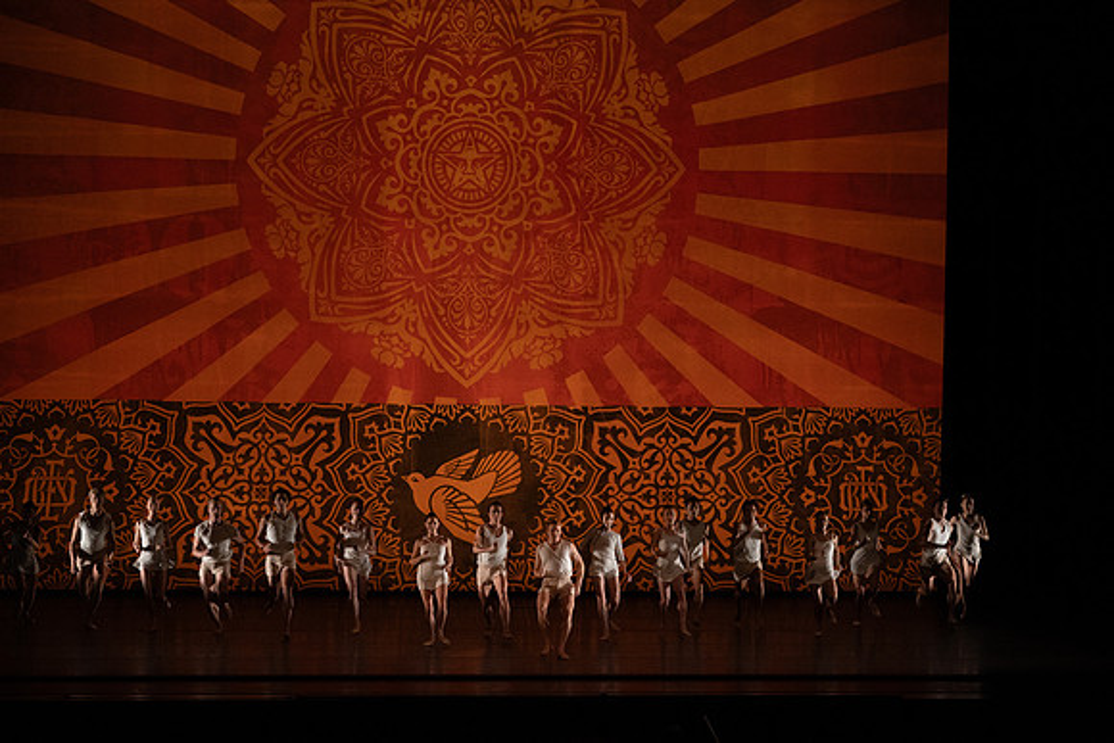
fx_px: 3095
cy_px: 372
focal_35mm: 100
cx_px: 557
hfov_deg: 20.4
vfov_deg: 13.7
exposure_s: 1/400
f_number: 6.3
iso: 6400
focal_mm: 100
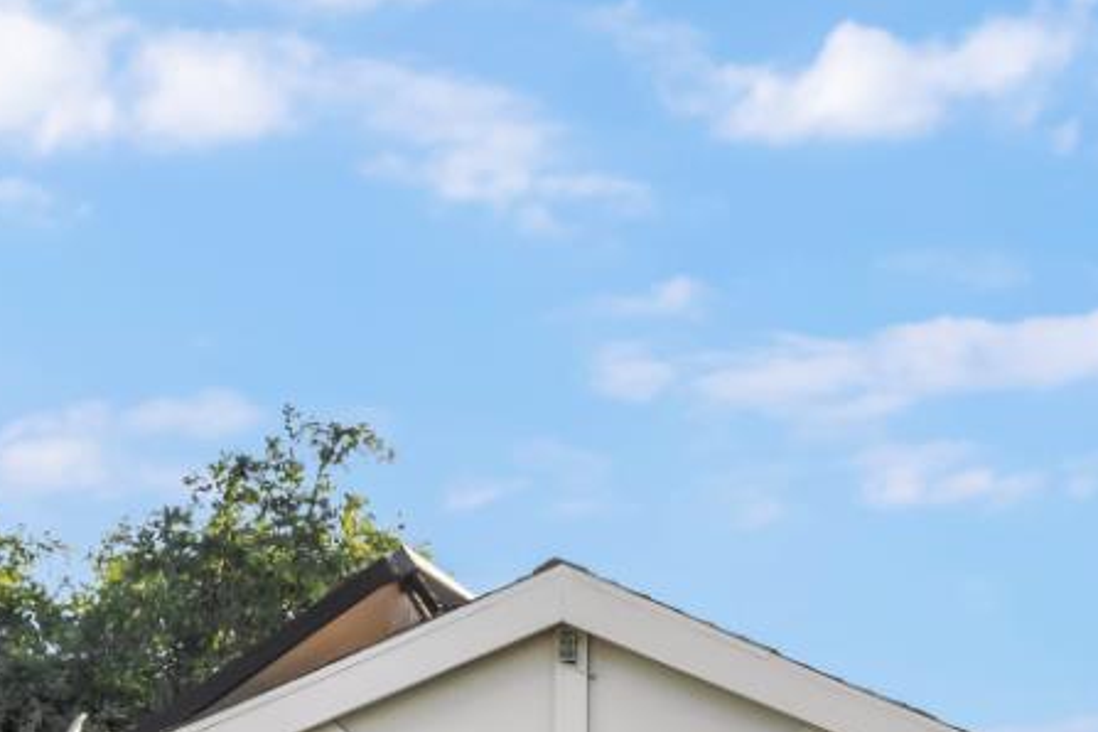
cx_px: 1078
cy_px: 1221
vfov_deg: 13.4
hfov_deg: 21.0
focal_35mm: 94
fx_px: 2867
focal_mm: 19
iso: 250
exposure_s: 1/60
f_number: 8
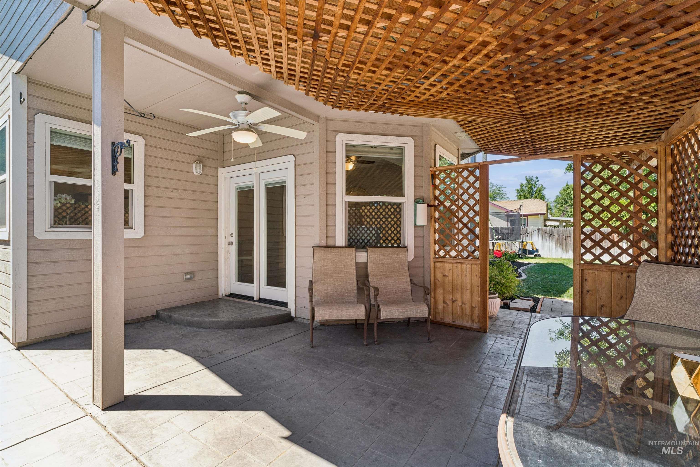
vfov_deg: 72.4
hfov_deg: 95.3
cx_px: 350
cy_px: 234
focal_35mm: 16
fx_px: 319
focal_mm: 16.4
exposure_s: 1/40
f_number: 13
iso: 400
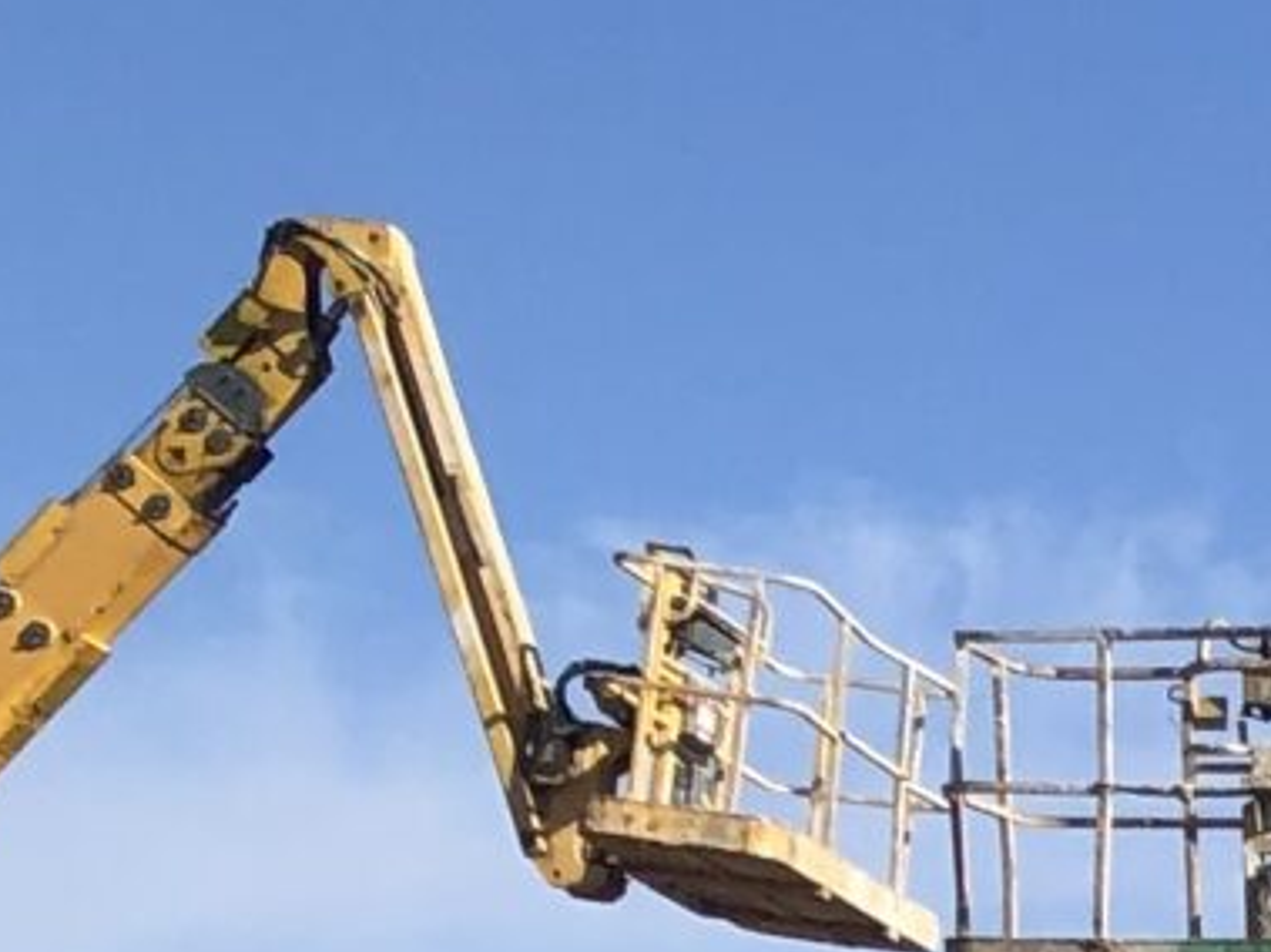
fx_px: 6937
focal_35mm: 189
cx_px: 3981
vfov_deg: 7.3
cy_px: 2360
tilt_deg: +0.4
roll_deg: +1.1
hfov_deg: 8.5
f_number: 1.8
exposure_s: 1/1845
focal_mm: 3.99
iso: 20
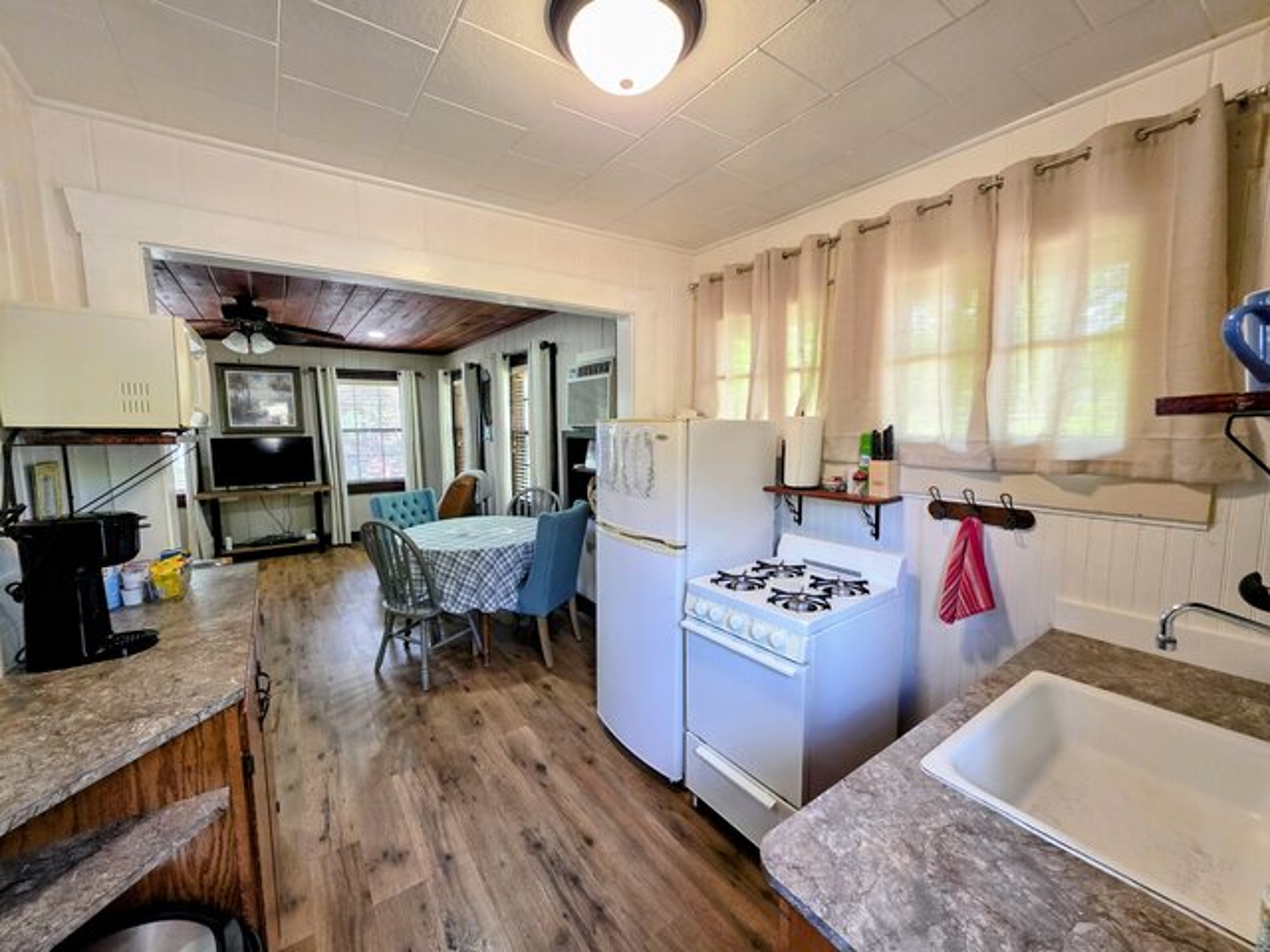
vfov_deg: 89.9
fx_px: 477
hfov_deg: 106.2
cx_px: 635
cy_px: 476
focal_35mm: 13
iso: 250
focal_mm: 2.2
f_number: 1.9
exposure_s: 1/120
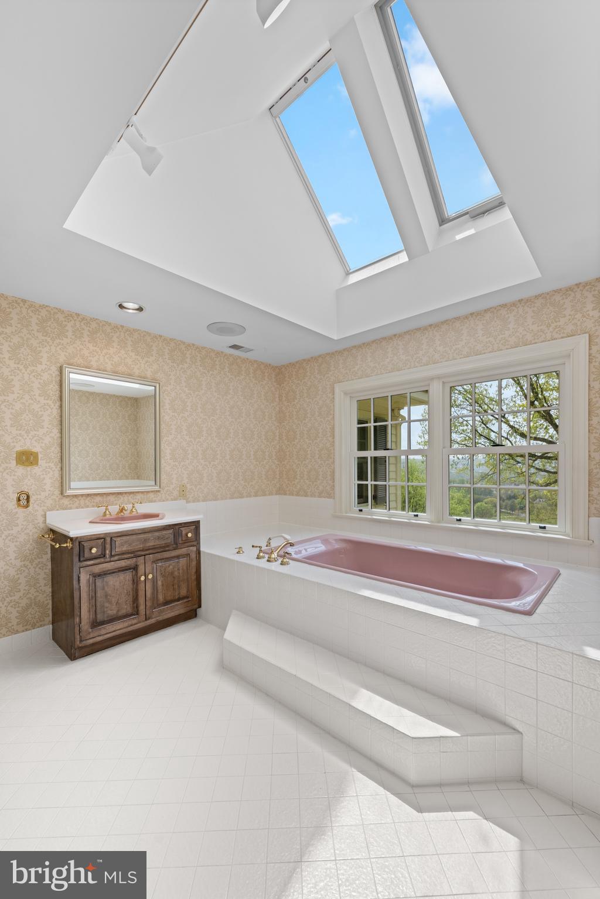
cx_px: 300
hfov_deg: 81.2
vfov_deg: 104.3
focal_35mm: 14
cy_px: 450
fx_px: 350
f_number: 8
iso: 400
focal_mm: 14
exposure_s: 1/160
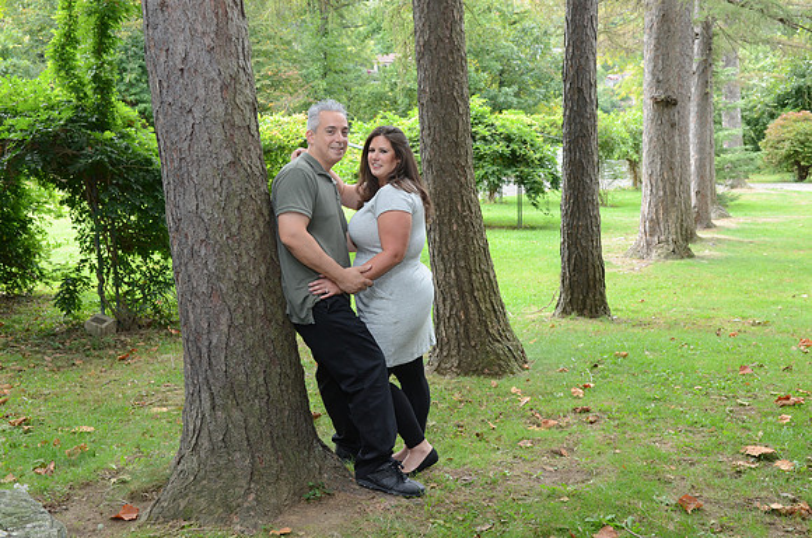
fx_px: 878
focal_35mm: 39
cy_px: 269
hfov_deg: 49.6
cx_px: 406
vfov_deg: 34.1
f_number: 5.6
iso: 500
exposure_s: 1/125
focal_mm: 26
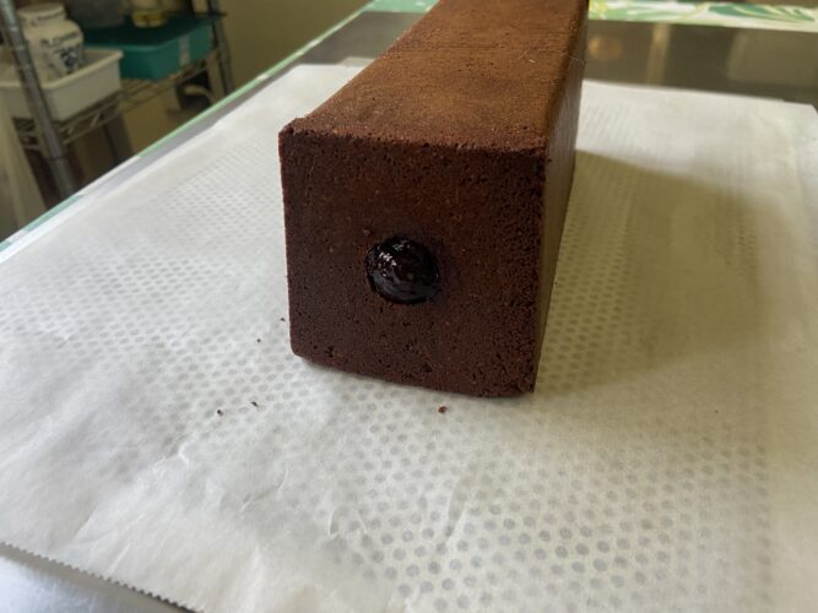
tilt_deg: -36.8
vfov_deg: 53.0
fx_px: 614
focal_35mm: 26
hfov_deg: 67.3
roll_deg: +1.2
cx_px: 409
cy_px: 306
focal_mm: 4.25
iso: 125
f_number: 1.8
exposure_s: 1/65
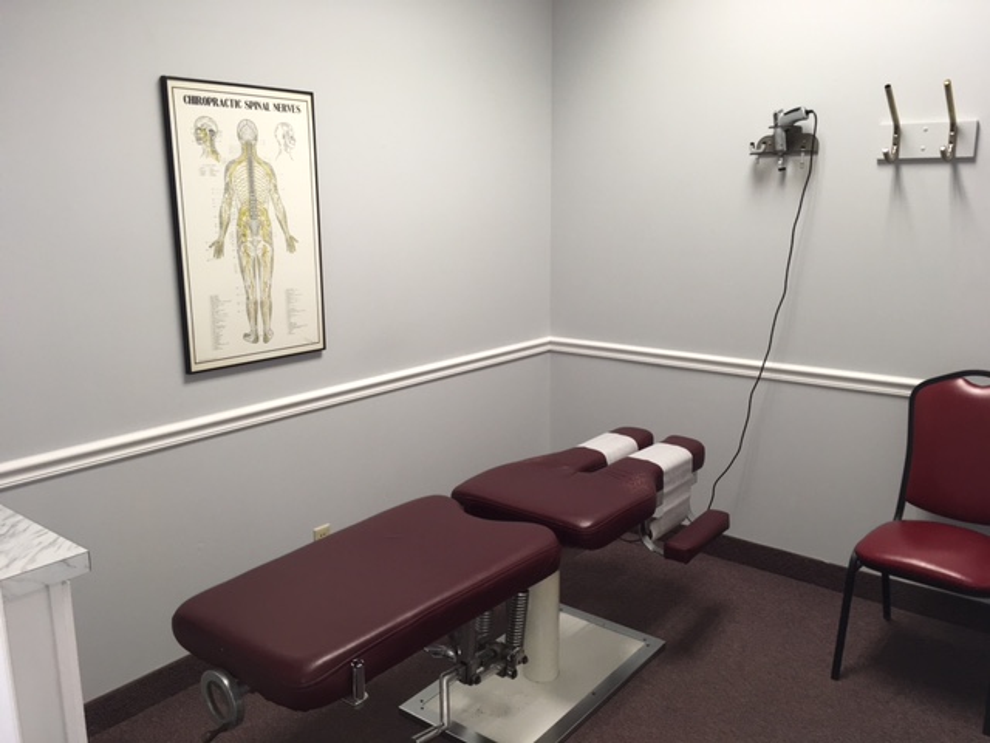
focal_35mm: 29
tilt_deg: -12.4
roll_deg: +0.1
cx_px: 495
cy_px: 372
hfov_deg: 61.7
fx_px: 829
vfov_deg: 48.2
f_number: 2.2
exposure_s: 1/30
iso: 40
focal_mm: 4.15
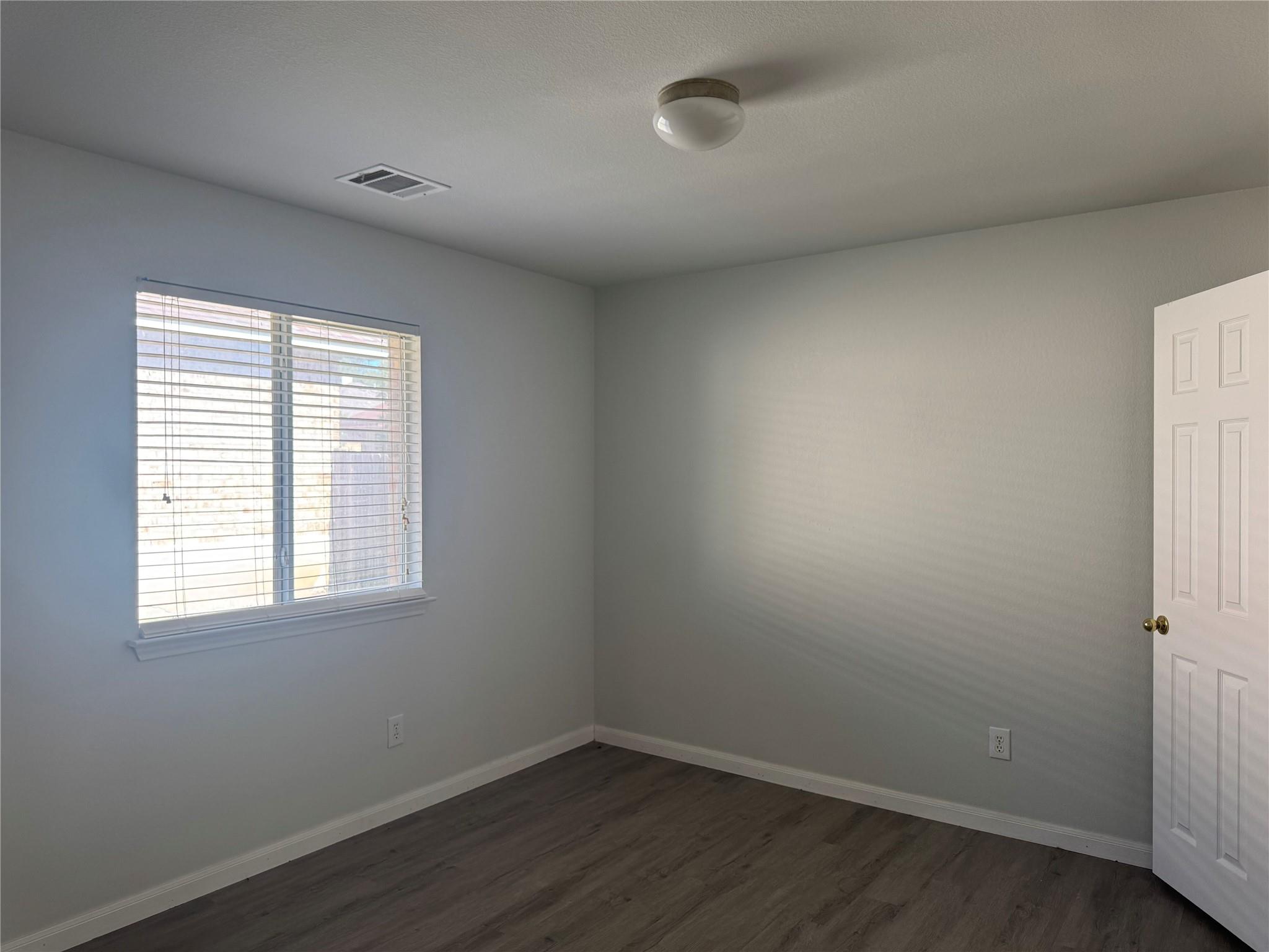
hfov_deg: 71.6
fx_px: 880
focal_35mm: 24
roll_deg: -0.4
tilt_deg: -0.3
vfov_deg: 56.8
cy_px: 476
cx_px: 634
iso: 100
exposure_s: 1/144
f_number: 1.78
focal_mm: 6.76
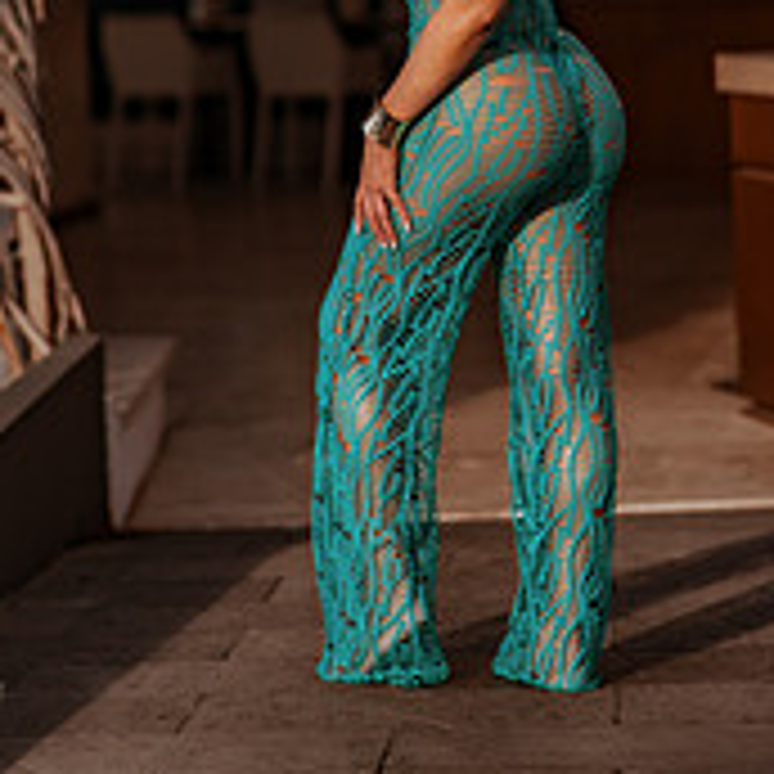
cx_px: 414
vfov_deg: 13.3
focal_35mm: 129
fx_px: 3263
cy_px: 4
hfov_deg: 13.5
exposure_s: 1/8000
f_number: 1.4
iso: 80
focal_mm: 58
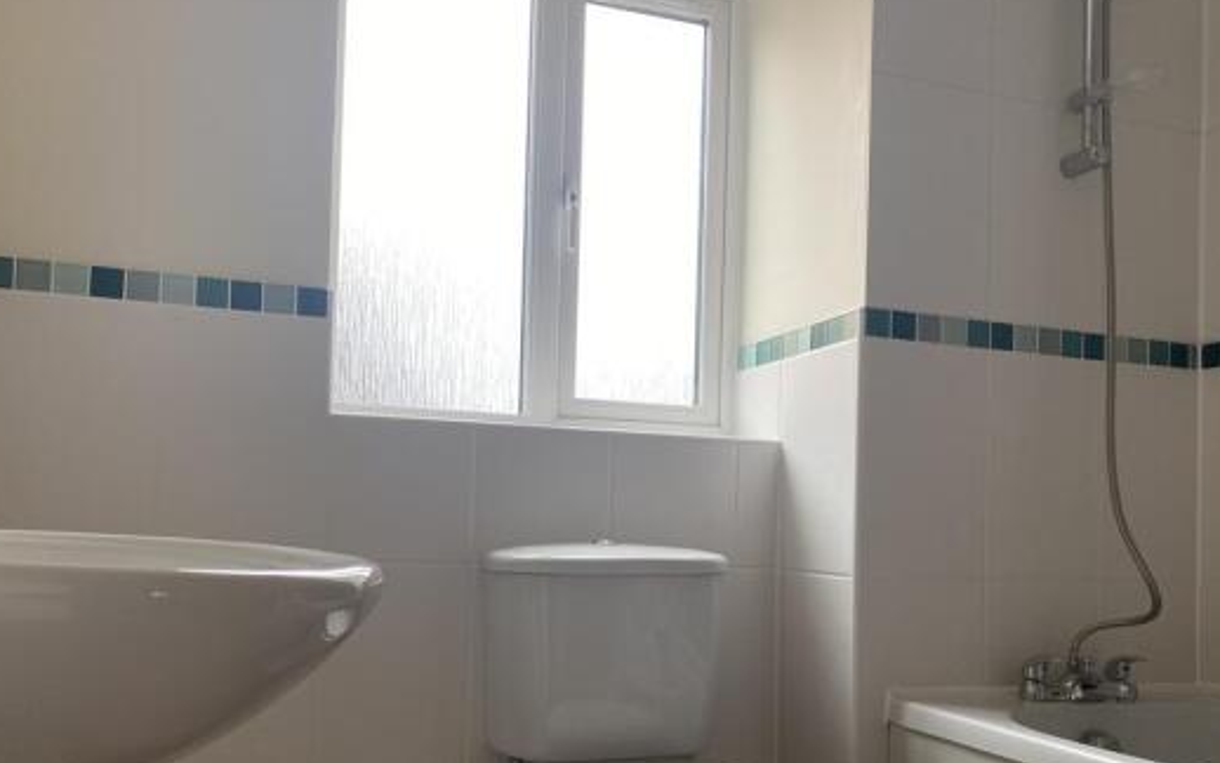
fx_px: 1031
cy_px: 498
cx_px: 578
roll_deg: -1.8
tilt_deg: +1.3
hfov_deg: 61.2
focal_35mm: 31
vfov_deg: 40.2
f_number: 1.8
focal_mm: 4.25
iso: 64
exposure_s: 1/121
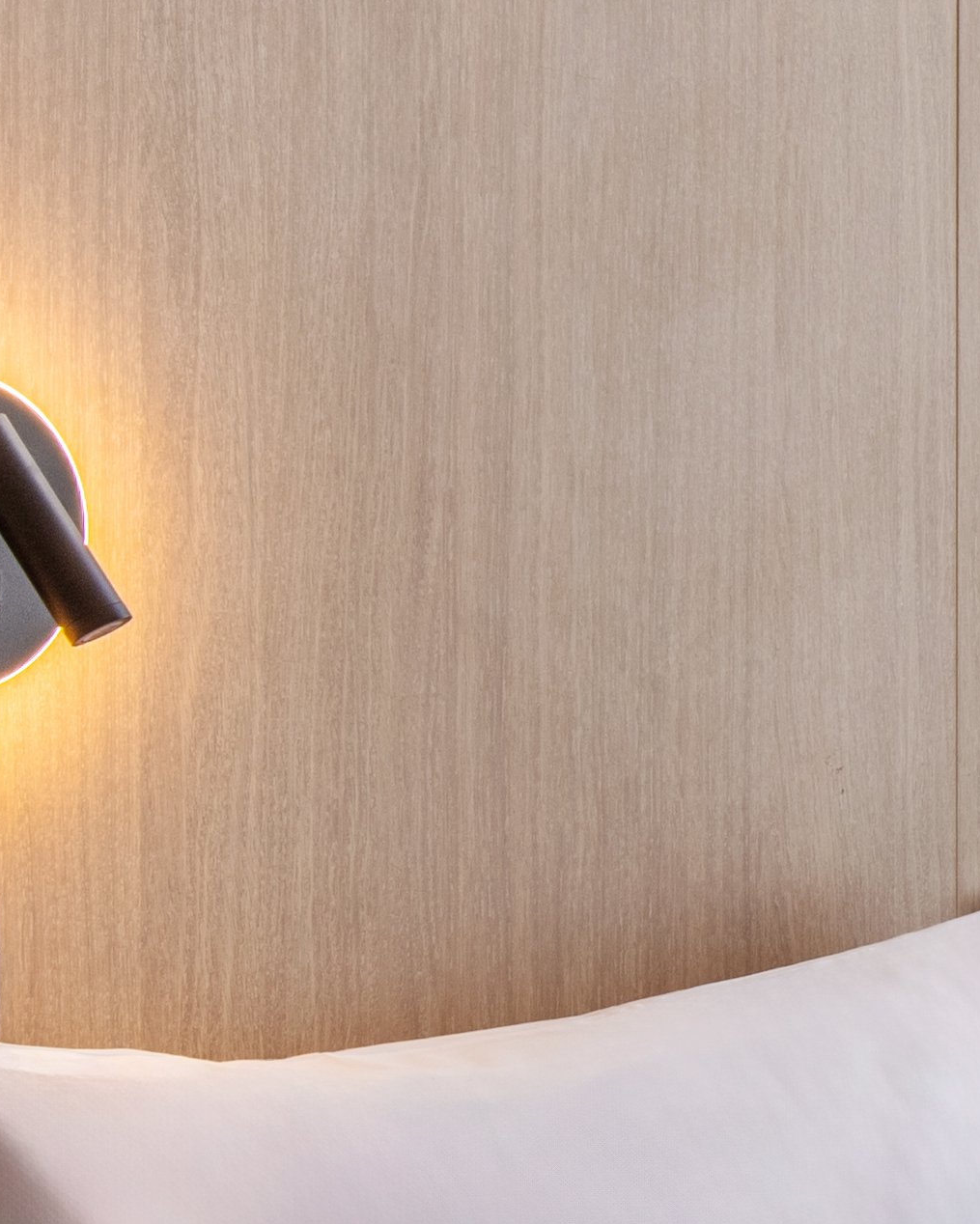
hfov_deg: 10.8
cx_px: 2519
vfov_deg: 16.6
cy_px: 567
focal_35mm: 116
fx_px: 4204
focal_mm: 19
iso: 125
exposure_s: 1/13
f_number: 11
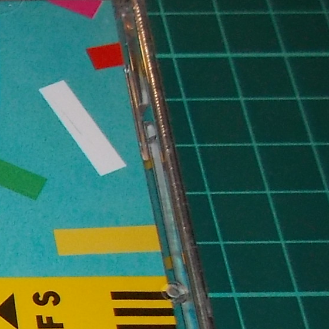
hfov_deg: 14.4
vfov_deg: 16.2
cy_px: 372
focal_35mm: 104
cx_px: -290
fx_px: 1118
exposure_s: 1/30
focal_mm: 4.1
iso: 200
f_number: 3.3
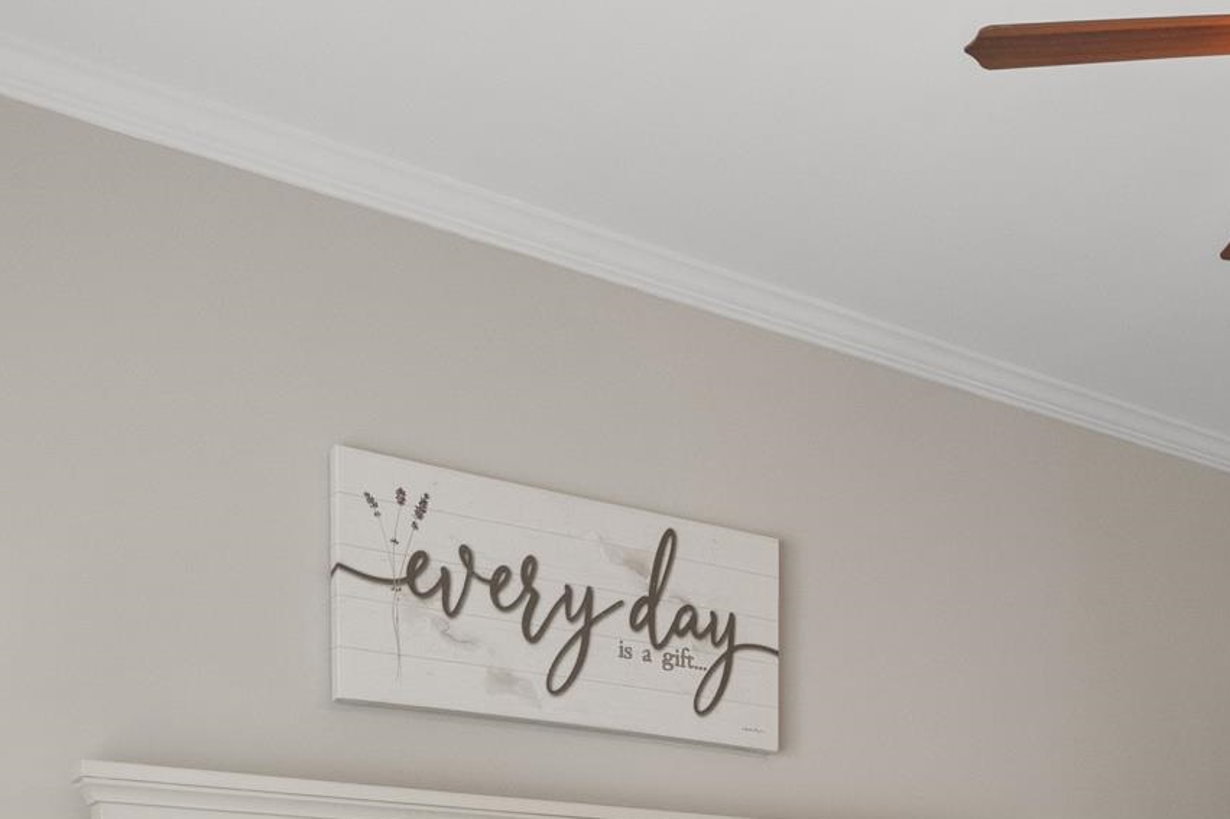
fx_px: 1605
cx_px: 1042
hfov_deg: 39.7
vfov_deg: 24.7
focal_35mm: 47
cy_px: 1084
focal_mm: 16
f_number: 8
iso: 1000
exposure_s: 1/15
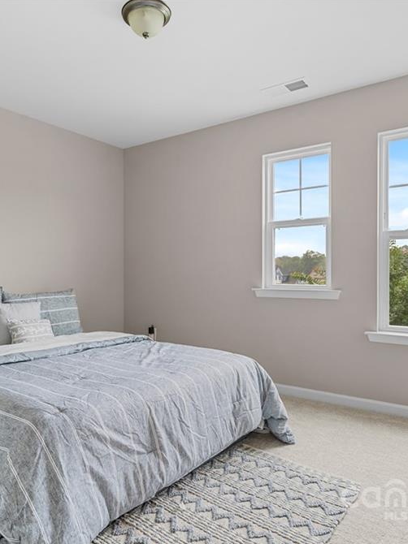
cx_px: 168
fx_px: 393
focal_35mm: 25
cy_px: 276
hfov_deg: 54.5
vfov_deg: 69.4
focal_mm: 17
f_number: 8
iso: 250
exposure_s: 1/1.43
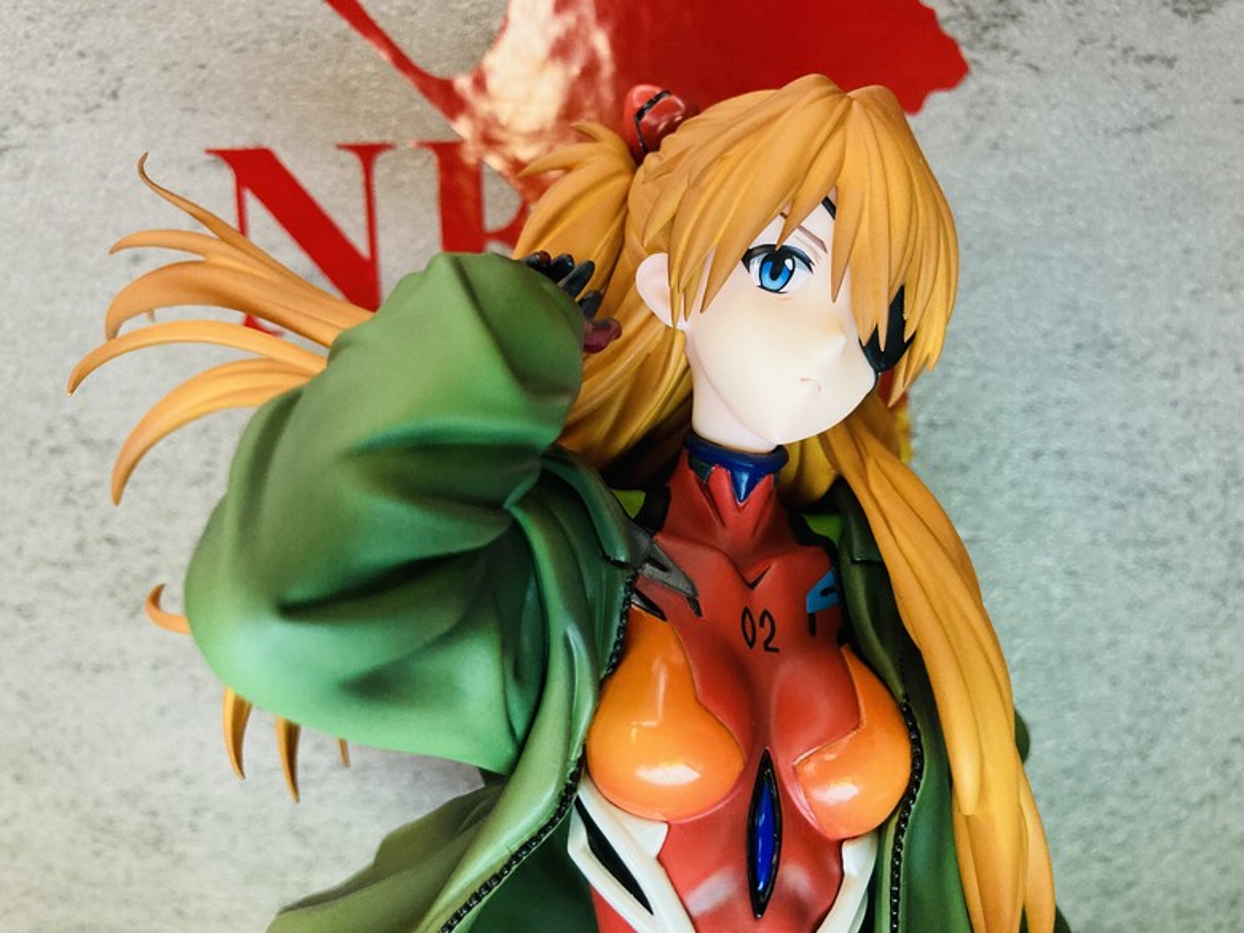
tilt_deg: -10.3
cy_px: 466
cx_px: 622
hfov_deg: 63.4
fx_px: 1006
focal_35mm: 28
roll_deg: +0.4
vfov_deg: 49.7
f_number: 1.8
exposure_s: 1/40
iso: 320
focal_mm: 3.99
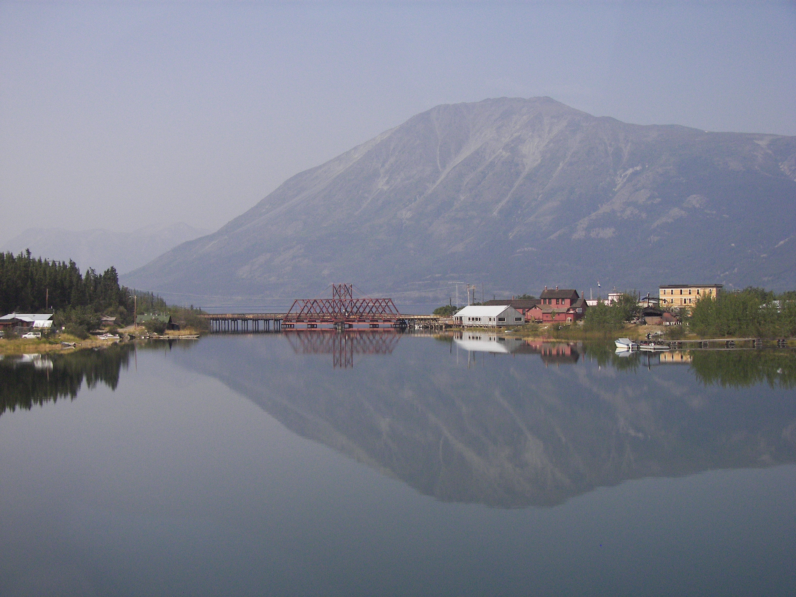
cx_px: 398
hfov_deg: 29.4
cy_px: 298
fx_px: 1518
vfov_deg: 22.3
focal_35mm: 66
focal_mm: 10.9
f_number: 2.8
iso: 125
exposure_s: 1/800
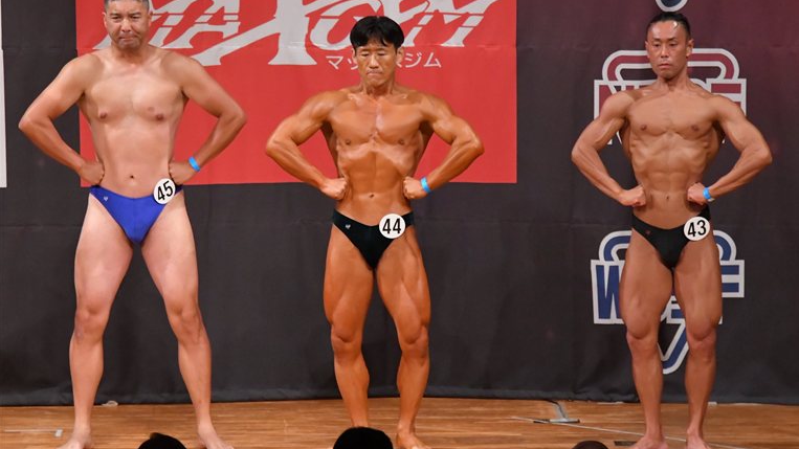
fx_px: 6080
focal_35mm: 287
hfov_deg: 7.5
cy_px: 218
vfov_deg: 4.2
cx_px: 405
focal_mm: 180
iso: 8000
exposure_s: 1/400
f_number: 5.6
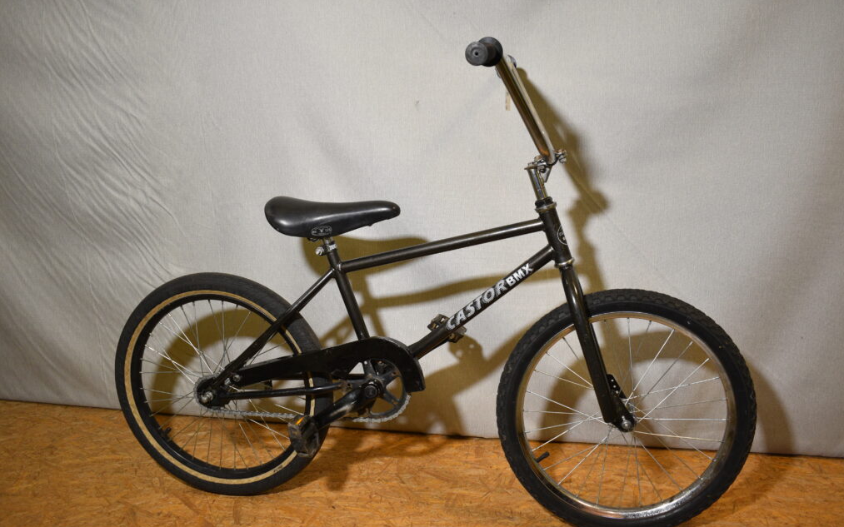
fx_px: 782
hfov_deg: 56.7
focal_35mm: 34
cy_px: 275
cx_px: 426
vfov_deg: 37.3
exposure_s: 1/60
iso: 640
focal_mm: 22
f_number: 4
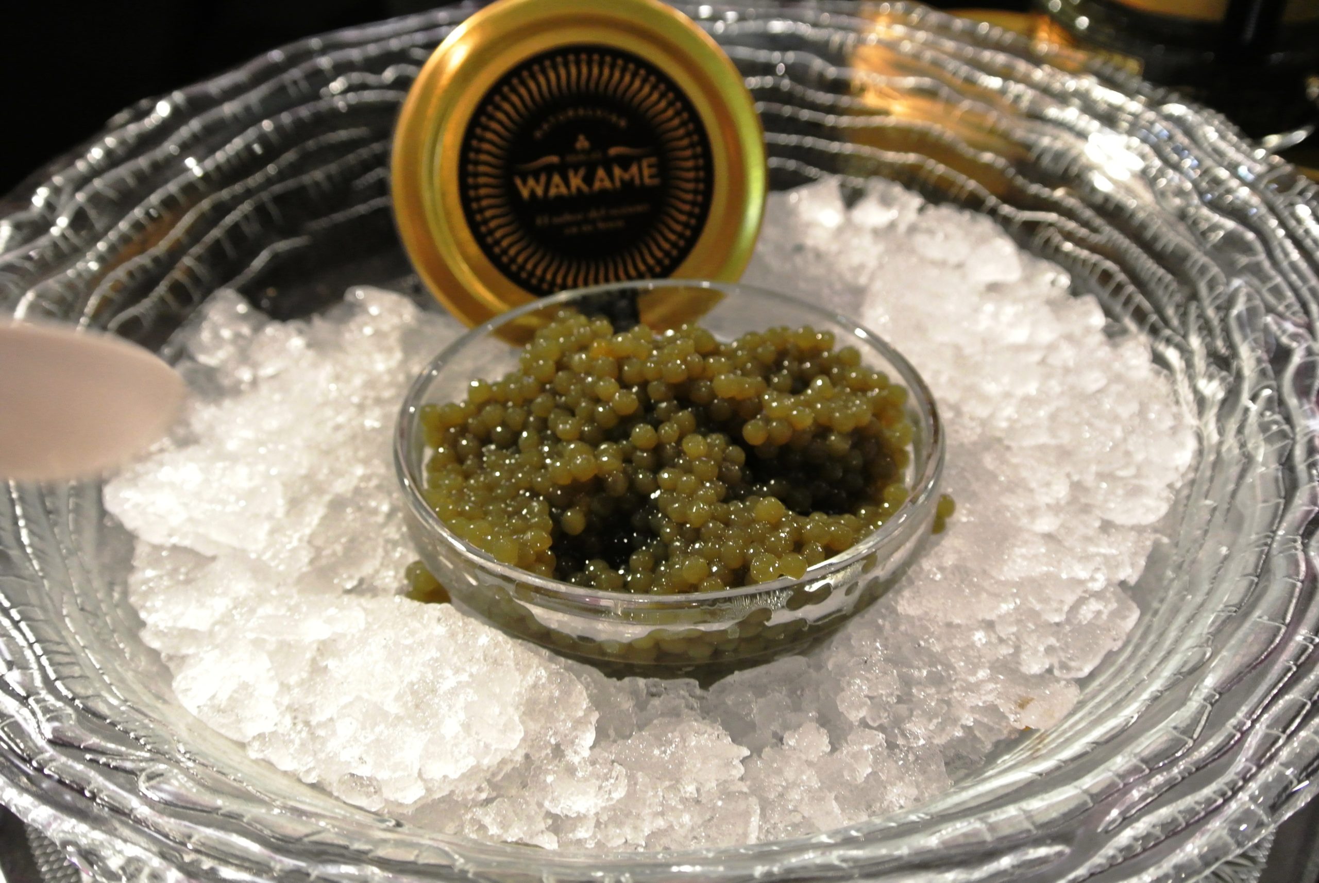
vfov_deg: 34.3
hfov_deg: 49.5
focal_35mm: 39
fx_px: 1431
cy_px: 442
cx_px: 660
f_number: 4
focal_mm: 14.5
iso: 1100
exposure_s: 1/60
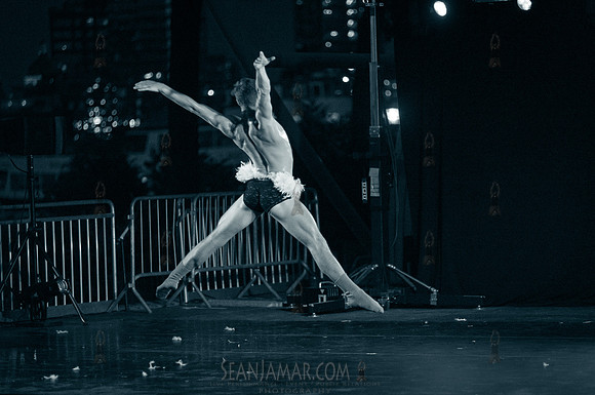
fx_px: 2578
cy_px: 214
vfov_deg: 8.8
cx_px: 275
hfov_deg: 13.2
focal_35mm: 156
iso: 4000
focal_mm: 145
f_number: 2.8
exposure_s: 1/1250
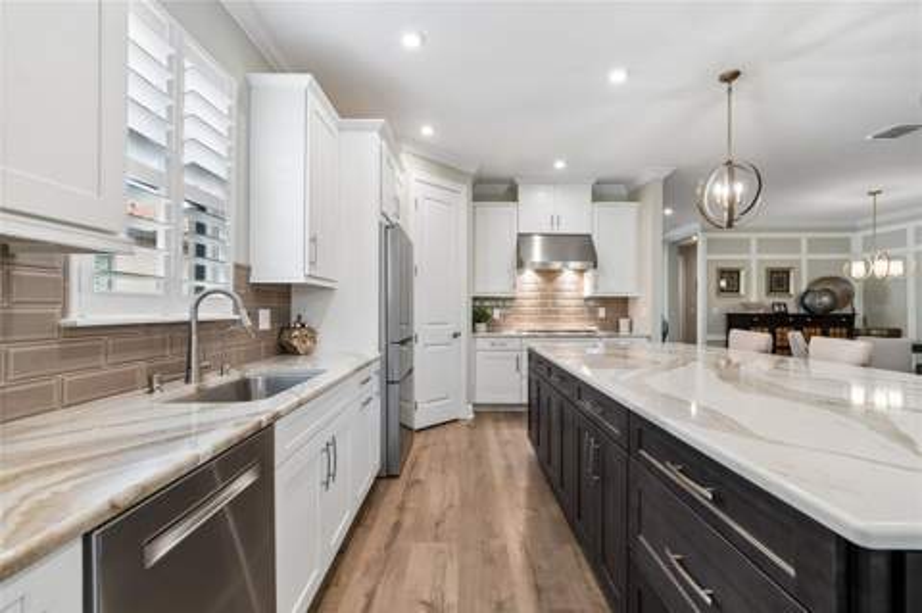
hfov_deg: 100.4
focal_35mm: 15
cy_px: 306
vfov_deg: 77.2
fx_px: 384
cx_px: 461
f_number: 7.1
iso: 100
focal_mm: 10
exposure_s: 1/3.33
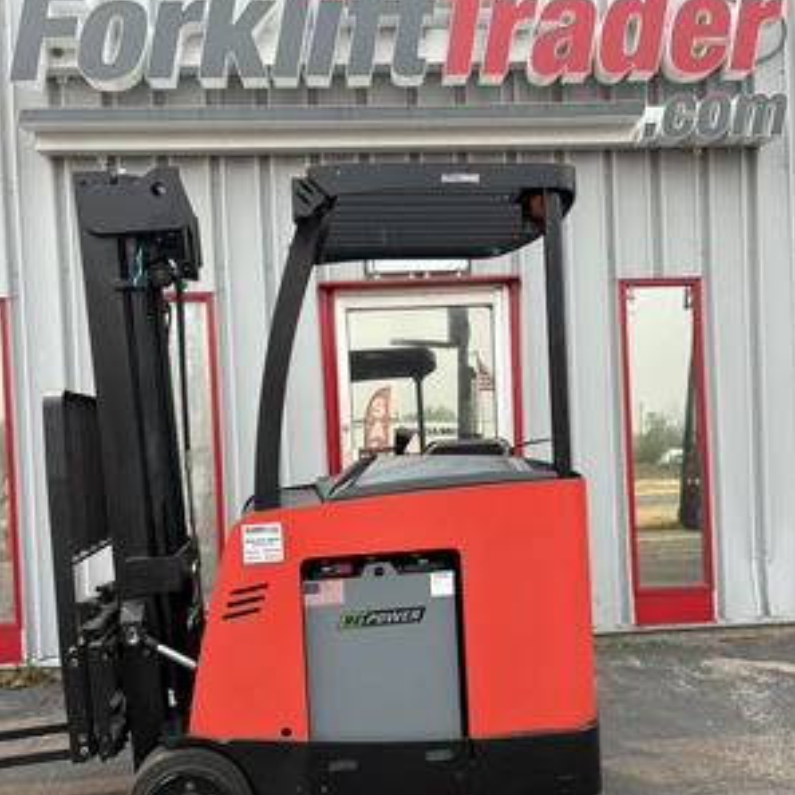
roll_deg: +2.3
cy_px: 474
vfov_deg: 52.2
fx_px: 805
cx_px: 399
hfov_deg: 52.5
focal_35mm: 31
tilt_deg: -0.1
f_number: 1.6
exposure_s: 1/1239
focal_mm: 5.96
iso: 50
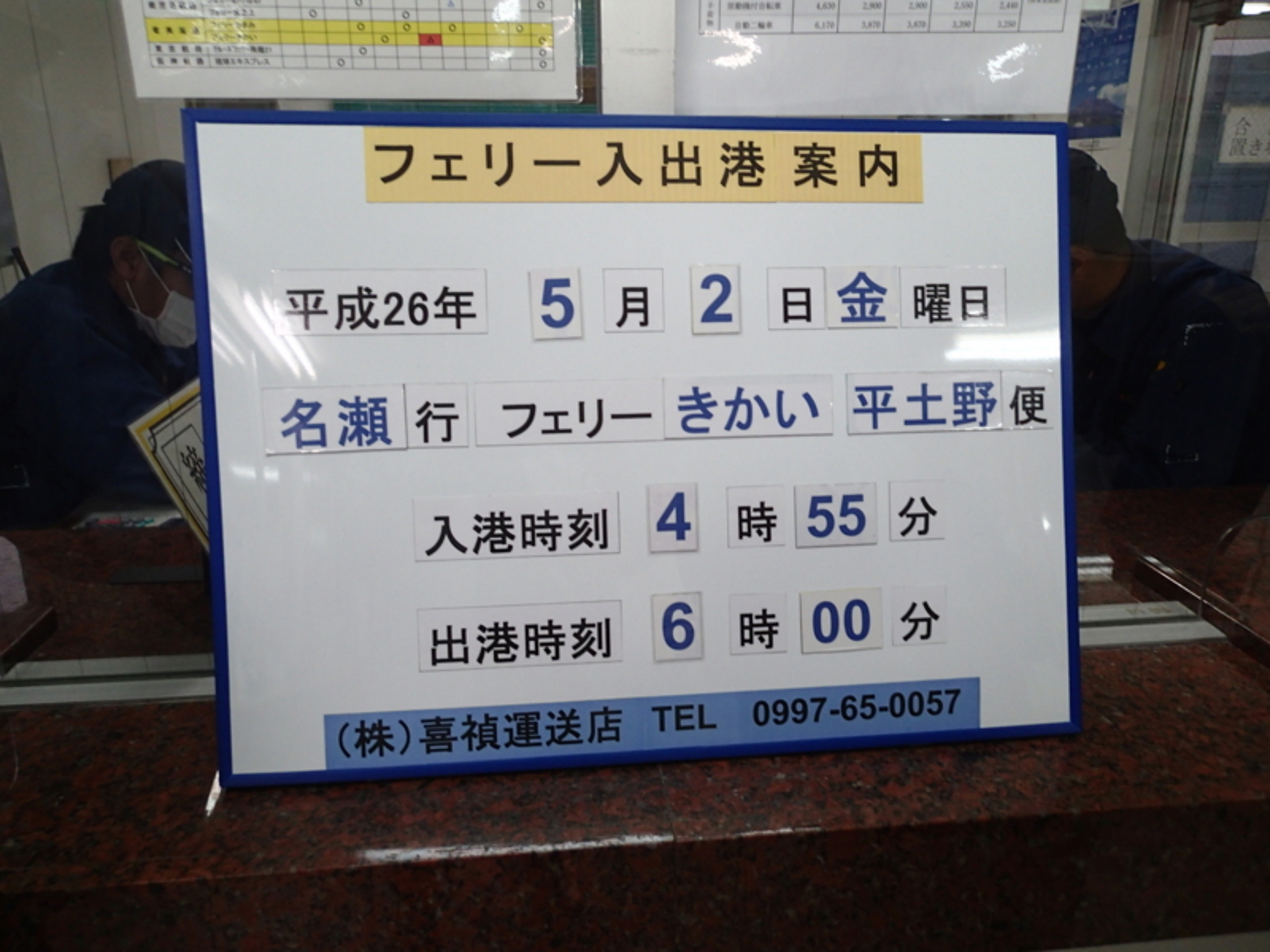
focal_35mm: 25
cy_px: 476
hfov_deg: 69.4
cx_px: 635
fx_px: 917
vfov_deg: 54.9
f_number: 2
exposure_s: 1/60
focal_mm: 4.5
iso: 200
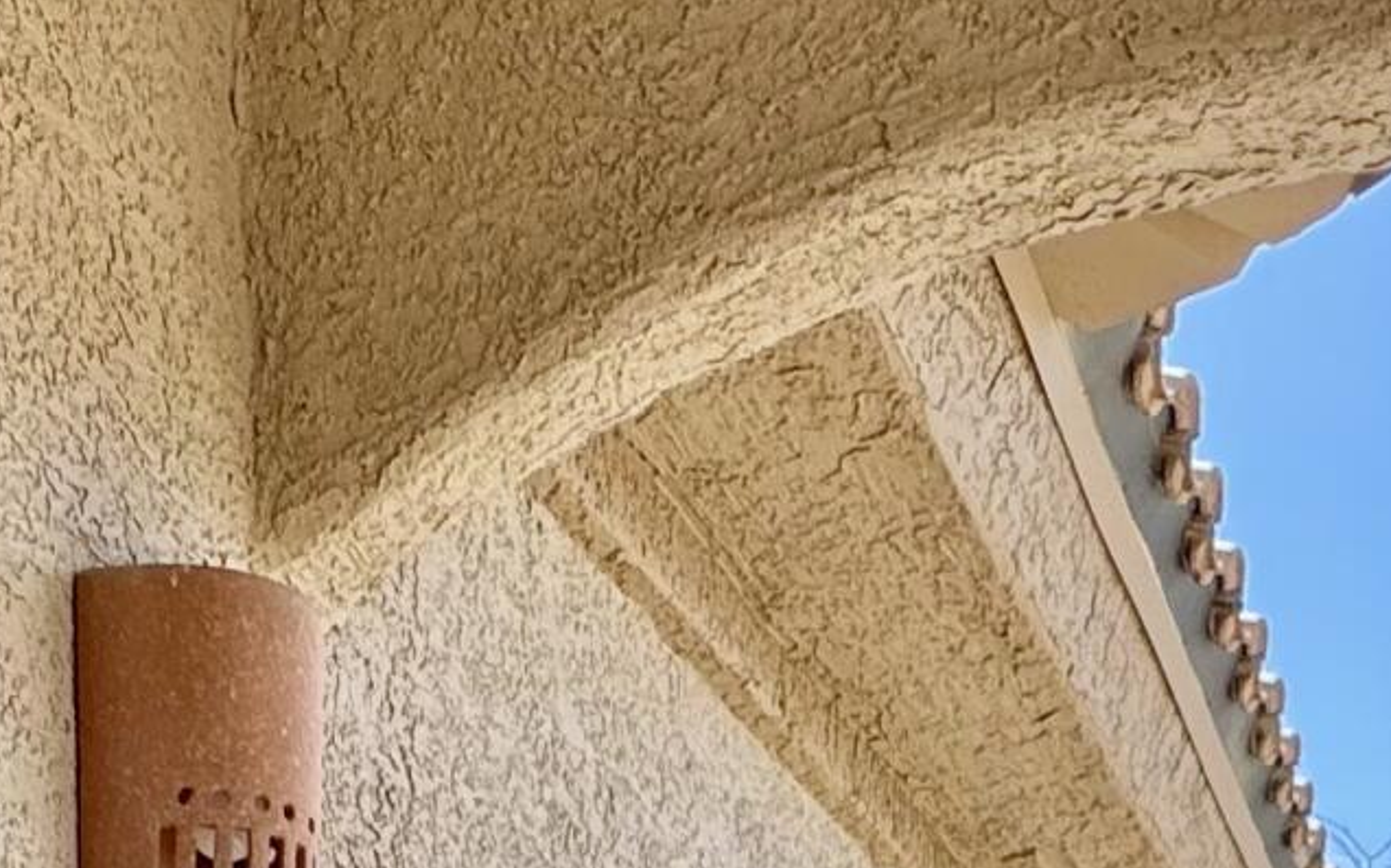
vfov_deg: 14.8
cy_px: 1808
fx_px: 2653
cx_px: 348
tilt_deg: -4.2
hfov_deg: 28.9
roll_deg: +1.4
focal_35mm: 70
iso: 40
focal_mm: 2.22
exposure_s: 1/485
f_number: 2.2
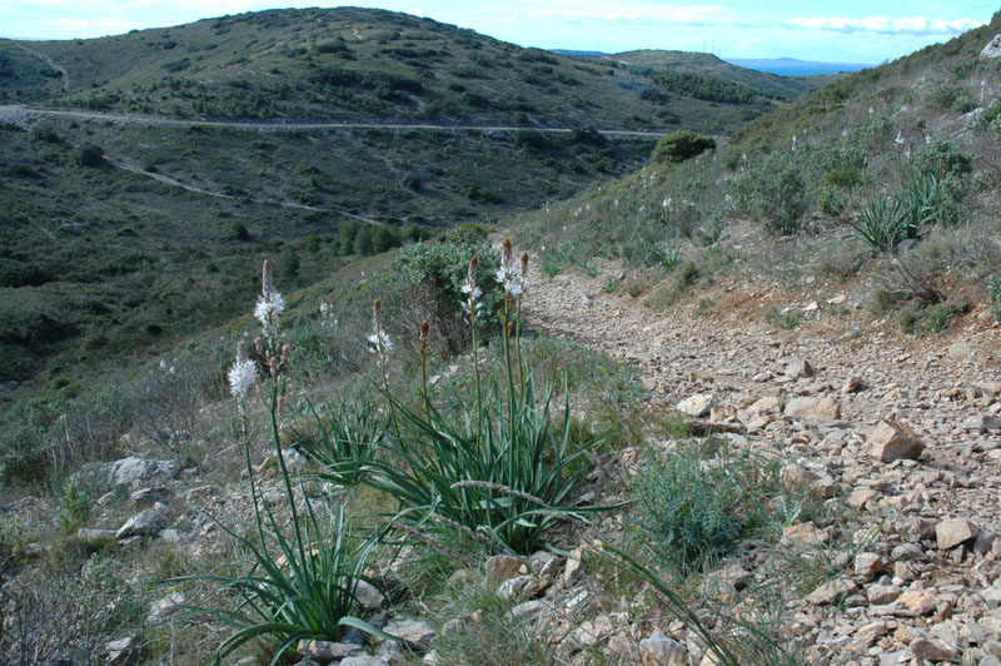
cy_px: 333
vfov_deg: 39.9
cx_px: 500
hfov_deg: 57.3
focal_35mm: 33
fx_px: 917
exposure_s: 1/60
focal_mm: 22
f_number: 14
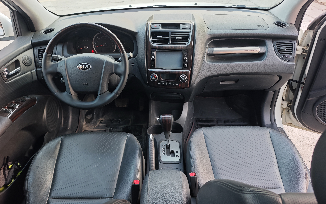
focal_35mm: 25
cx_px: 160
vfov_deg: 49.2
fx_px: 222
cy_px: 92
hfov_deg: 72.5
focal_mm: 6.55
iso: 200
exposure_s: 1/50
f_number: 1.6
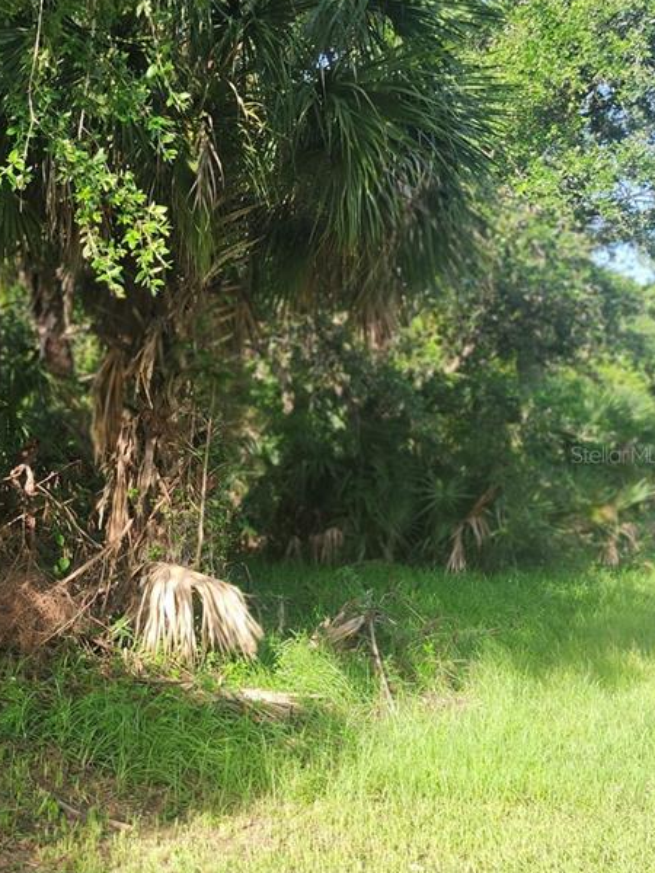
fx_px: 1161
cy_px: 454
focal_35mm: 46
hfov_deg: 29.7
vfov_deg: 41.2
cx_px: 19
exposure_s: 1/378
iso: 25
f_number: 1.8
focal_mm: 5.54
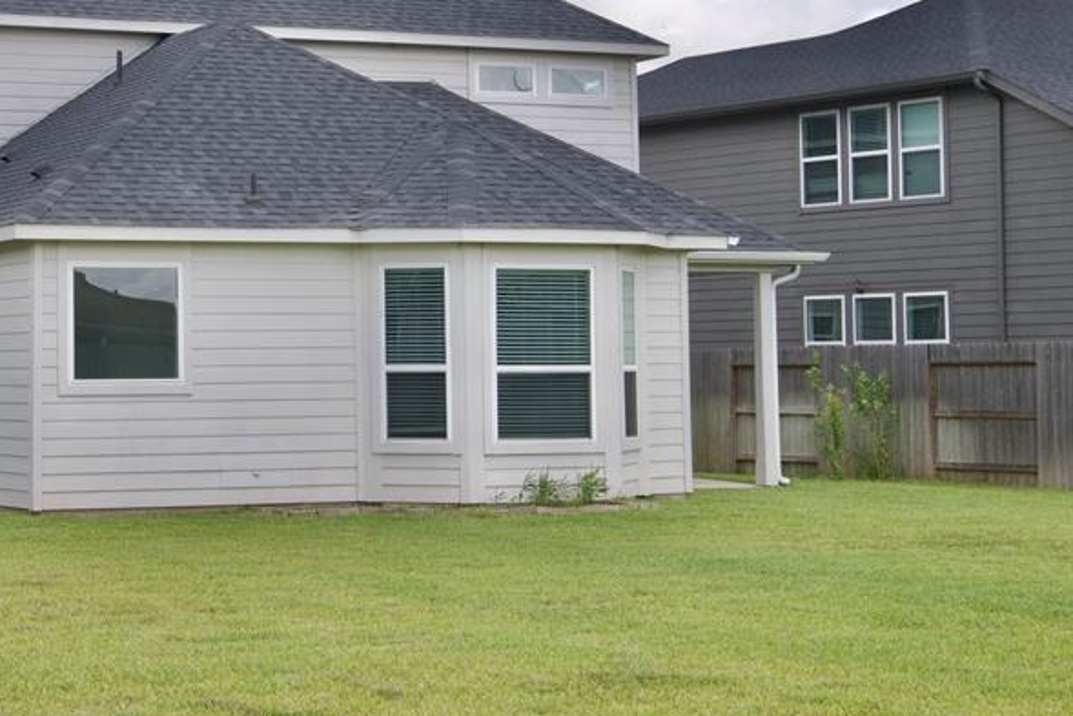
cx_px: 173
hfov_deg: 23.0
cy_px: 169
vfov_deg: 15.6
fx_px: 2594
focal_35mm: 87
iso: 400
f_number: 20
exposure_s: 1/160
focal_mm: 50
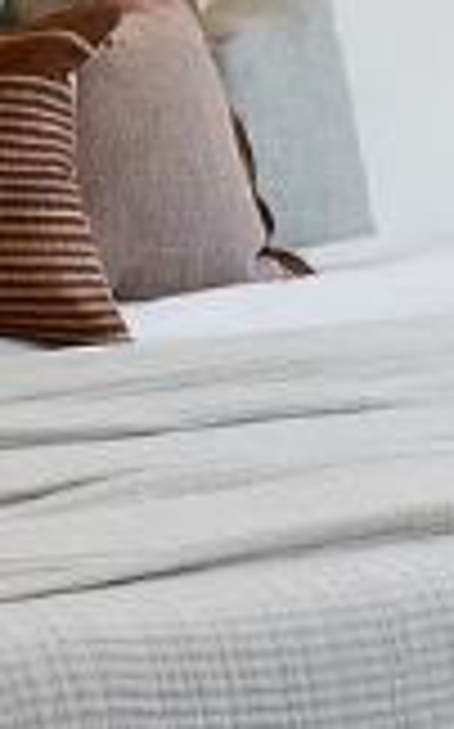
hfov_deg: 8.1
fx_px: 3173
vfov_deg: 12.6
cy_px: -241
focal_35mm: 160
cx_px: 458
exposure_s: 1/40
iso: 400
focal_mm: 17
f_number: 9
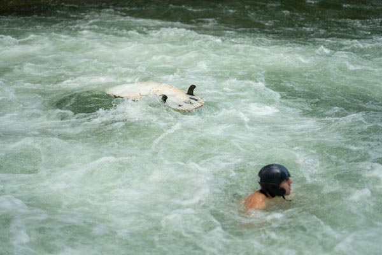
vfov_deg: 16.1
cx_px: 191
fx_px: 902
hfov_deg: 23.9
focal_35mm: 85
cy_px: 128
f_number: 1.4
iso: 500
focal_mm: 85
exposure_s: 1/3200
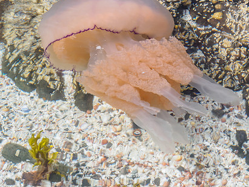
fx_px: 849
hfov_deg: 16.7
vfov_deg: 12.5
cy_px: 30
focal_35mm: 118
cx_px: 128
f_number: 11
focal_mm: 35
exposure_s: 1/25
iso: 200
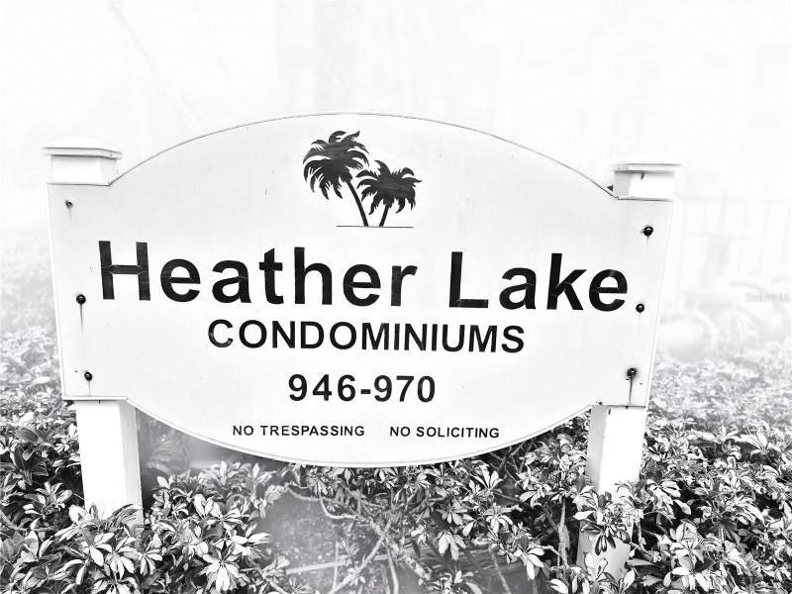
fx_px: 526
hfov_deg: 73.9
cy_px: 297
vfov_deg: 58.9
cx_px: 396
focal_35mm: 23
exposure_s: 1/7168
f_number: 1.8
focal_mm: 5.4
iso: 80
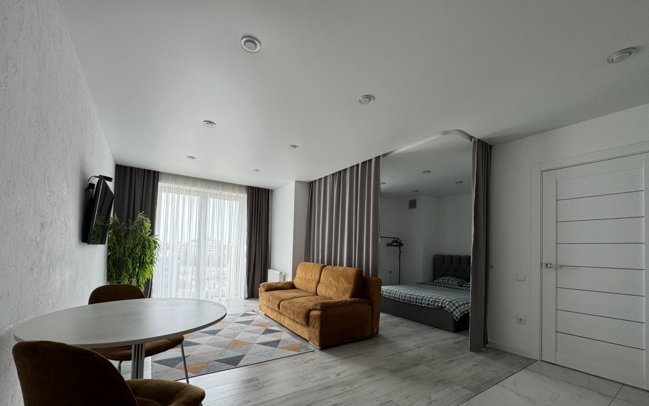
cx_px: 323
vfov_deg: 73.9
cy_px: 244
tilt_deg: +0.8
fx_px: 265
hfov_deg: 101.5
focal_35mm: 15
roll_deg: -1.5
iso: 40
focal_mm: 2.22
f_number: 2.2
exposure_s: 1/107
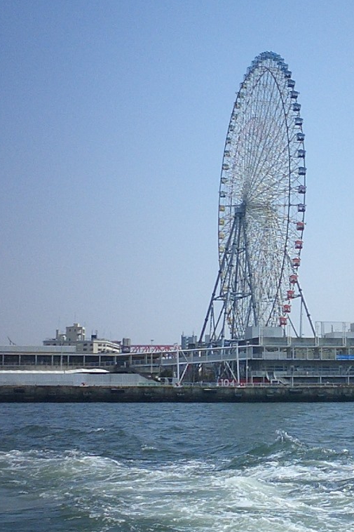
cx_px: 308
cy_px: 265
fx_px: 767
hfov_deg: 25.3
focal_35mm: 52
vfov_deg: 38.2
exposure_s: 1/2000
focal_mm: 5.6
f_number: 3.5
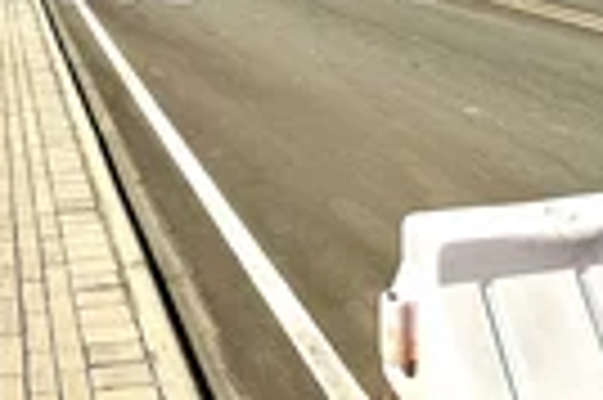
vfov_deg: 26.4
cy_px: -137
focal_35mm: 42
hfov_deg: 43.2
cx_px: 81
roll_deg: +0.1
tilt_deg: -5.4
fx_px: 703
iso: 50
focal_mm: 2.22
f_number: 2.2
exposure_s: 1/3300
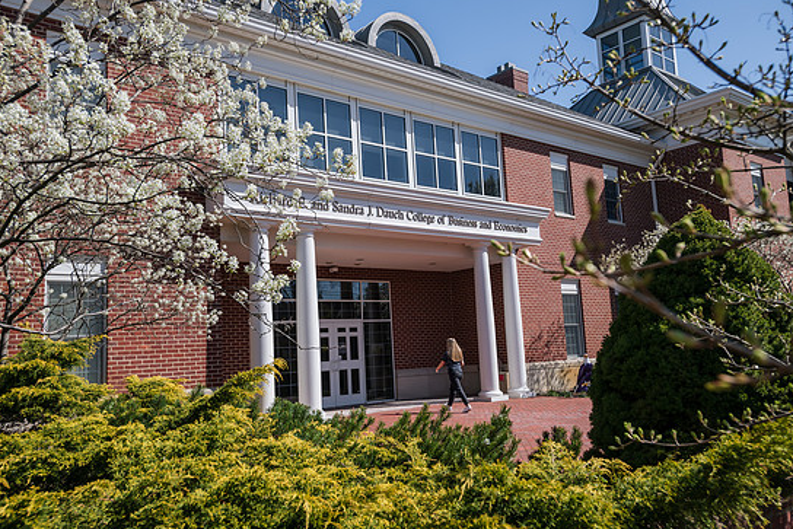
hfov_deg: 58.7
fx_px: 705
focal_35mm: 32
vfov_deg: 41.1
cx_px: 415
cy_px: 260
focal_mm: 30
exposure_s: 1/320
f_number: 7.1
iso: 320
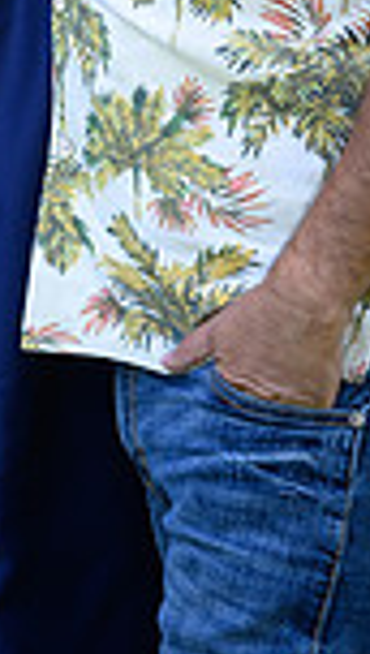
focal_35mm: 263
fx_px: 4567
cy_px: -168
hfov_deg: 4.6
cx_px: -211
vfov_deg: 8.1
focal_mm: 85
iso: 100
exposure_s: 1/50
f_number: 8
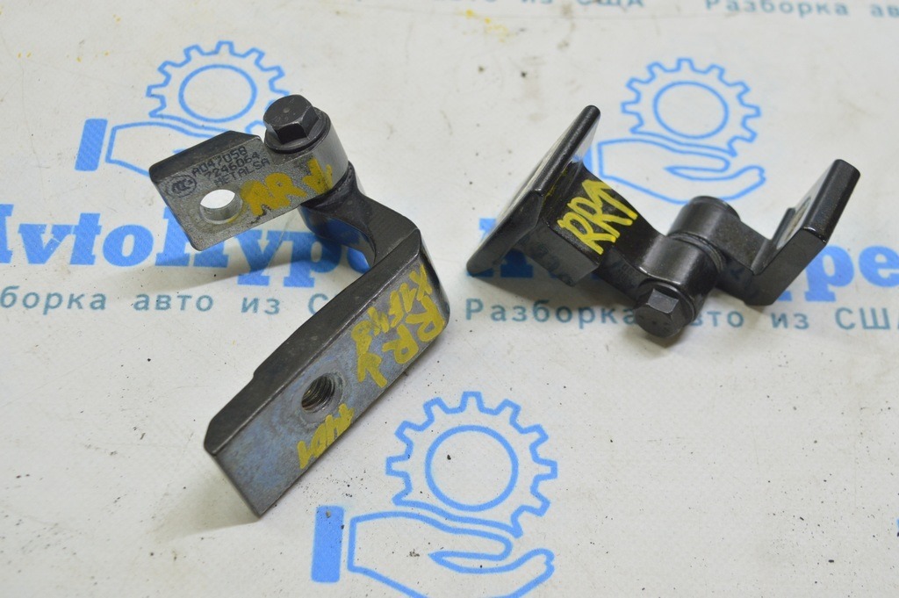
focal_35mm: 51
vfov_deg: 26.4
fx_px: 1273
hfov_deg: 38.9
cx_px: 450
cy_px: 299
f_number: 5.6
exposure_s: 1/20
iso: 400
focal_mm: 34
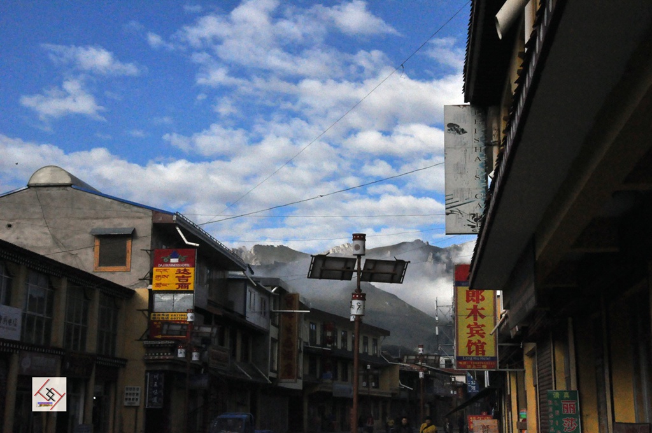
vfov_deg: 23.7
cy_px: 216
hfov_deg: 35.1
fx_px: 1031
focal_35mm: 57
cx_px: 326
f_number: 25
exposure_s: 1/2500
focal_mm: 38
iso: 3200
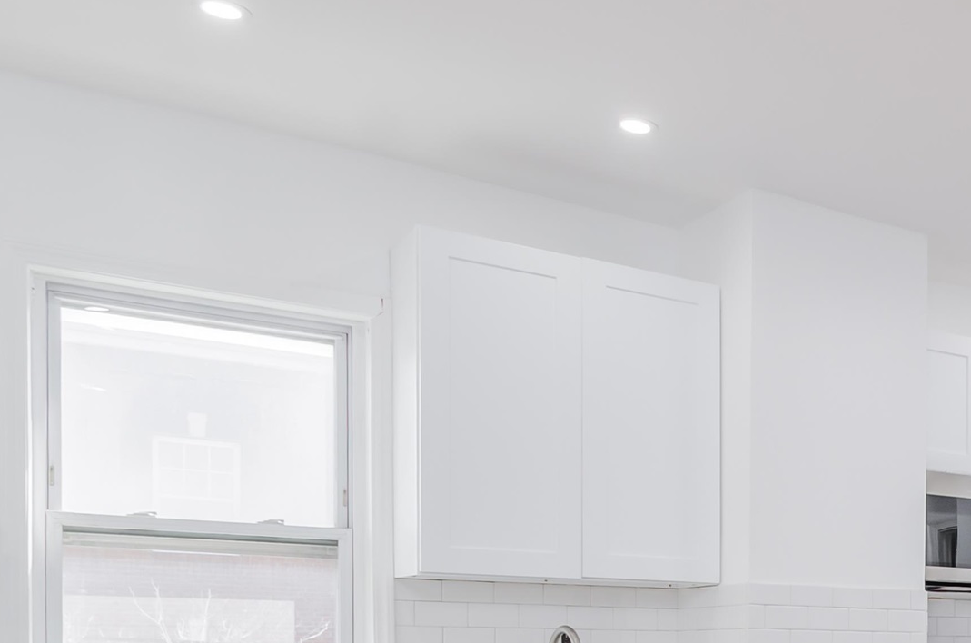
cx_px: 1055
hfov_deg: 35.8
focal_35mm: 47
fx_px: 1277
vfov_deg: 26.6
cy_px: 658
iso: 100
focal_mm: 11
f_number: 8
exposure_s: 1/8
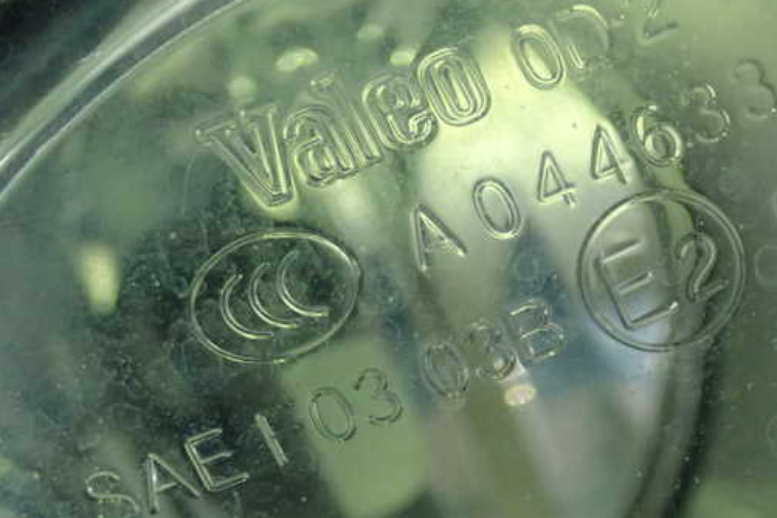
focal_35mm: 71
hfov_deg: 28.4
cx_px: 439
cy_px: 231
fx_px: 1532
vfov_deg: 19.2
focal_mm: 10.29
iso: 1250
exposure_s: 1/50
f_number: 3.5
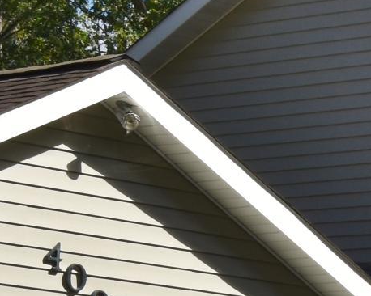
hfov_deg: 7.8
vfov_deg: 6.4
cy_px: 364
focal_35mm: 240
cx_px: 655
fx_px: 2634
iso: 100
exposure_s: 1/250
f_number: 13
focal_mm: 26
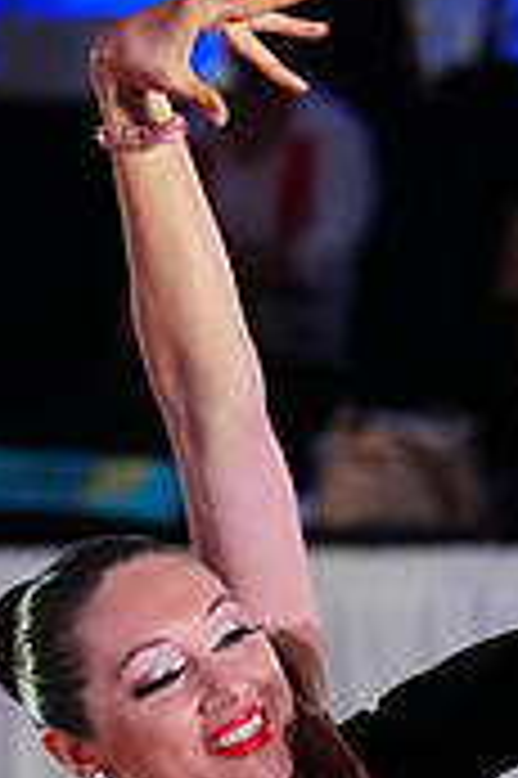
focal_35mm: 486
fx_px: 10510
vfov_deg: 4.2
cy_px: 1232
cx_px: 412
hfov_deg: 2.8
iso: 4000
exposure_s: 1/320
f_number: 5
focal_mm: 145
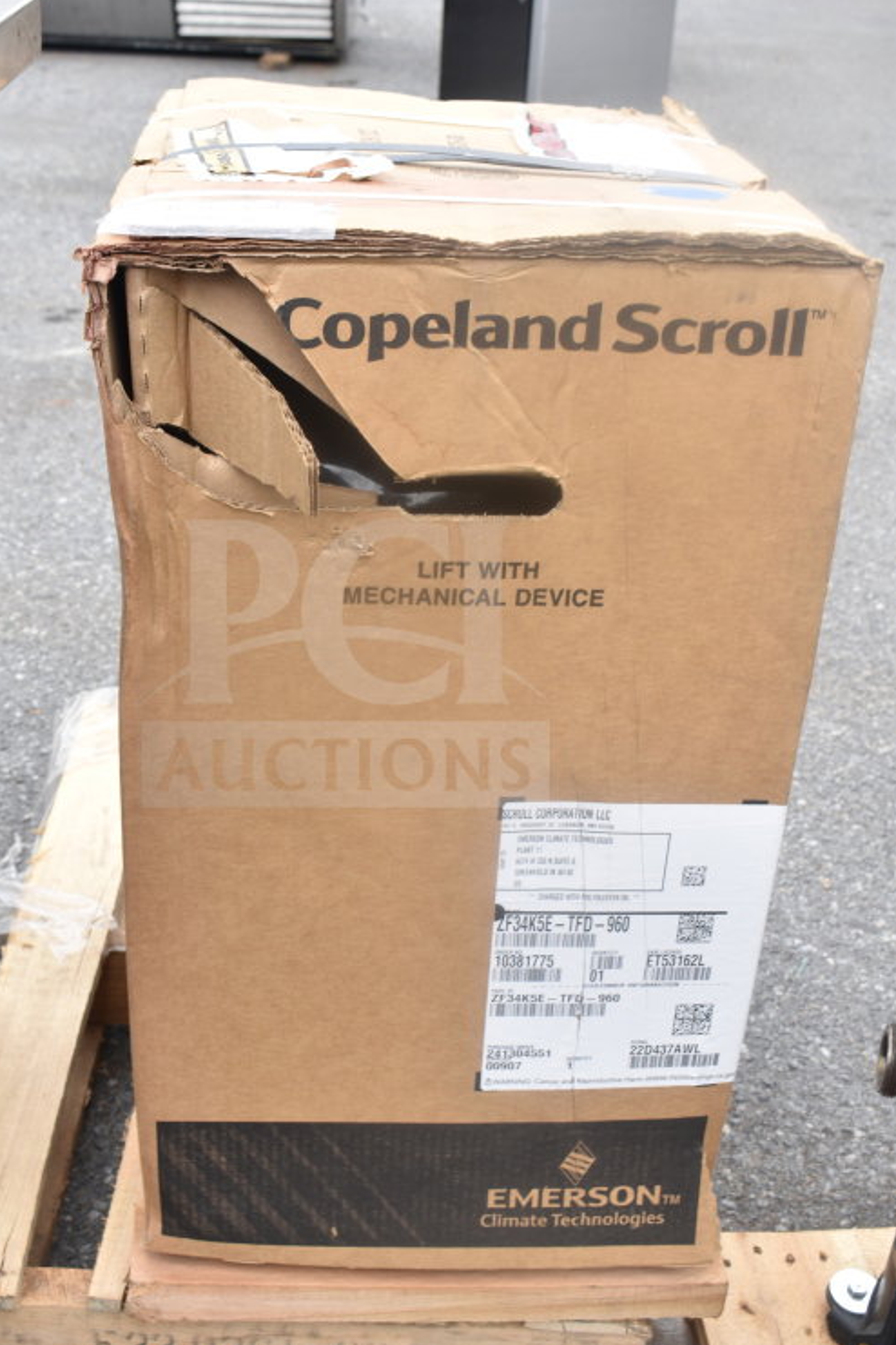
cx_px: 345
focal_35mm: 43
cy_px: 663
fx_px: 1591
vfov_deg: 45.8
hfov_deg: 31.3
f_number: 5.6
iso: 200
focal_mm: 23
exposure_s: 1/125
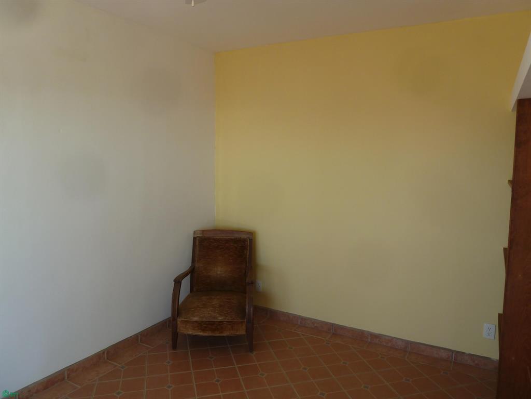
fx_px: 383
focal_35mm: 25
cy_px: 200
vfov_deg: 54.9
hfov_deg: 69.4
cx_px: 266
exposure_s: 1/80
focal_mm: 4.1
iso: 80
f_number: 3.3
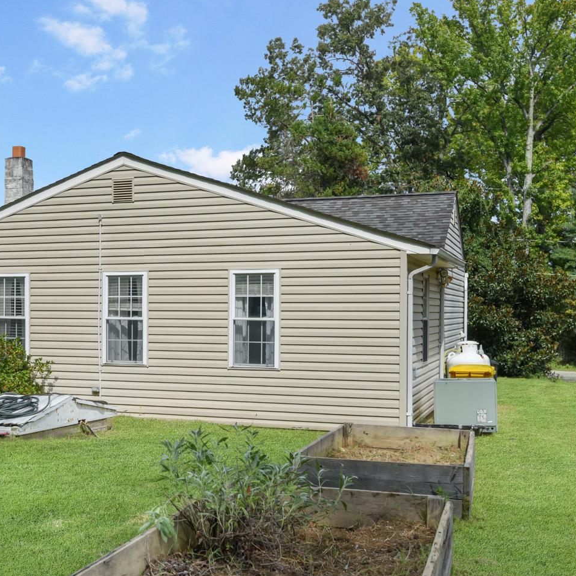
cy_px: 288
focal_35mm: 45
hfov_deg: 37.1
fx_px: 847
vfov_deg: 37.6
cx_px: 188
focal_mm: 35
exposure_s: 1/1600
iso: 400
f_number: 8
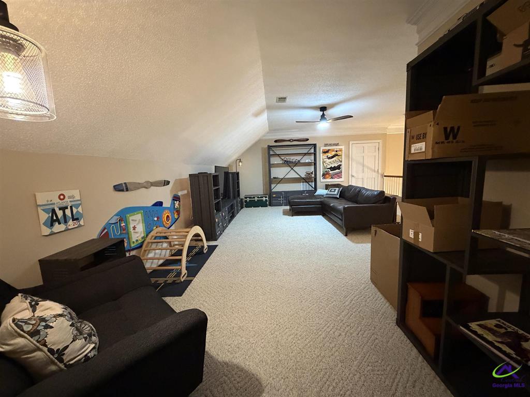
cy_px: 198
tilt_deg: -7.8
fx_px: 214
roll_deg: +2.8
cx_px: 265
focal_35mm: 14
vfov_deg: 85.7
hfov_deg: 102.1
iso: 1000
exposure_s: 1/41
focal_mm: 2.22
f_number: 2.2
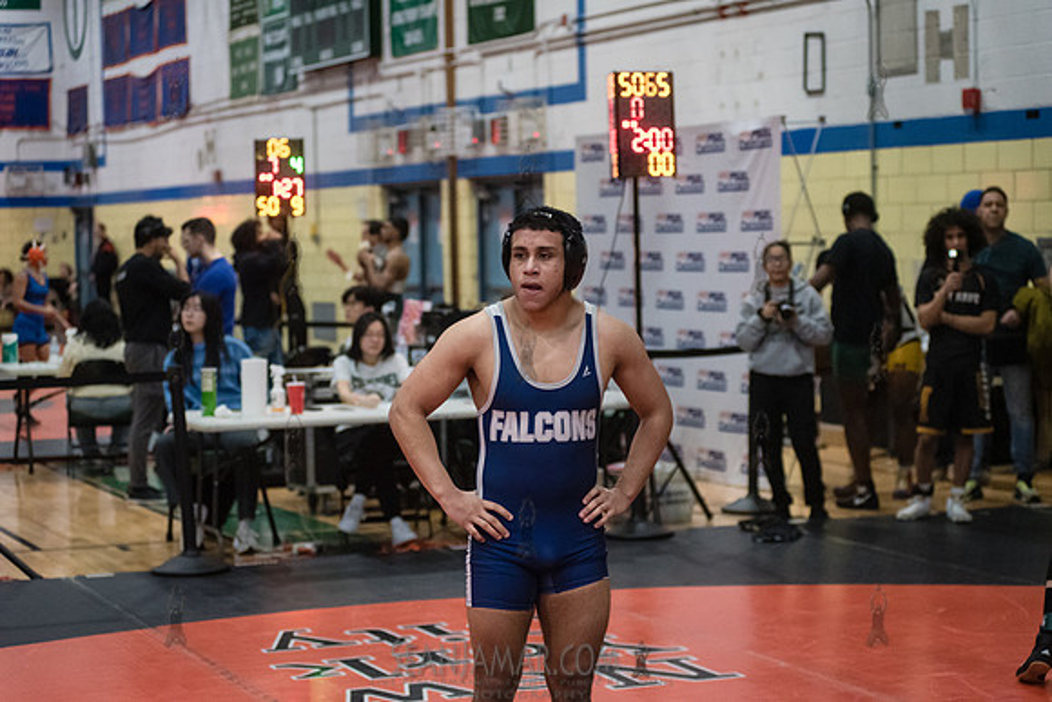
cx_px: 526
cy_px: 351
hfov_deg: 25.4
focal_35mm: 80
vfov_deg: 17.1
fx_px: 2338
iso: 8000
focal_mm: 80
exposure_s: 1/640
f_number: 3.5
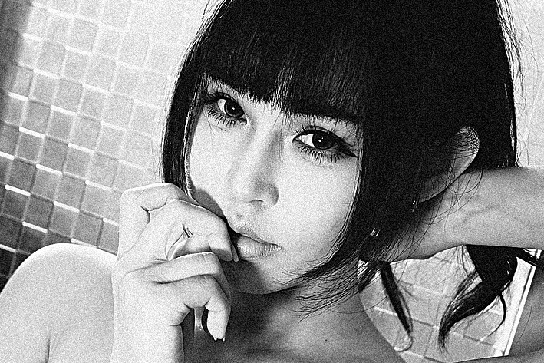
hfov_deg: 36.2
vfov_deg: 24.6
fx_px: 831
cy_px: 169
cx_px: 265
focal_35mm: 55
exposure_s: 1/30
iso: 800
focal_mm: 18.3
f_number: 2.8
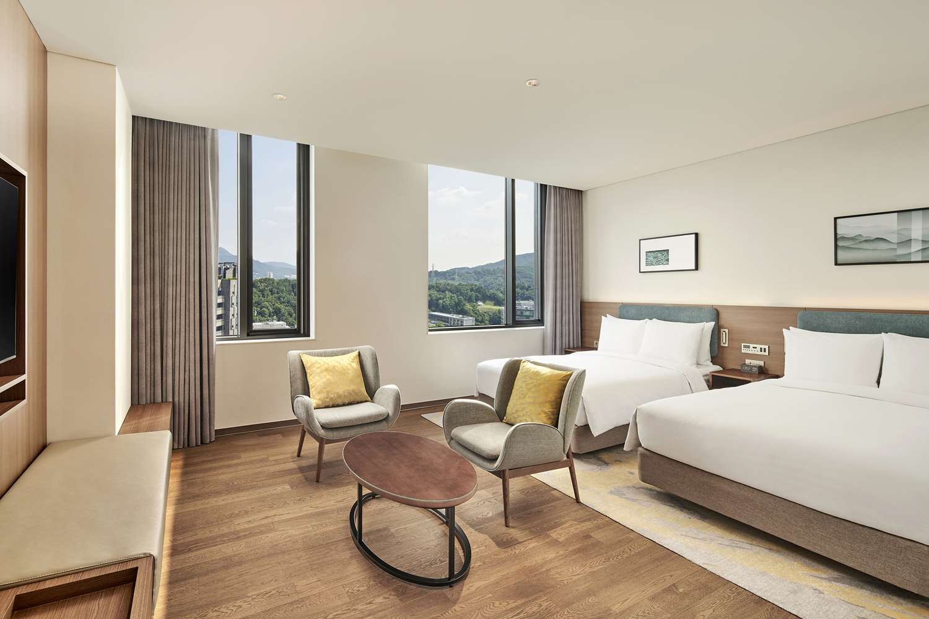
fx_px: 439
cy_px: 310
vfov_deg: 70.4
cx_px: 464
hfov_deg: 93.3
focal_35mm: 17
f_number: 11
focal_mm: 17
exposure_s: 1/5
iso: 400
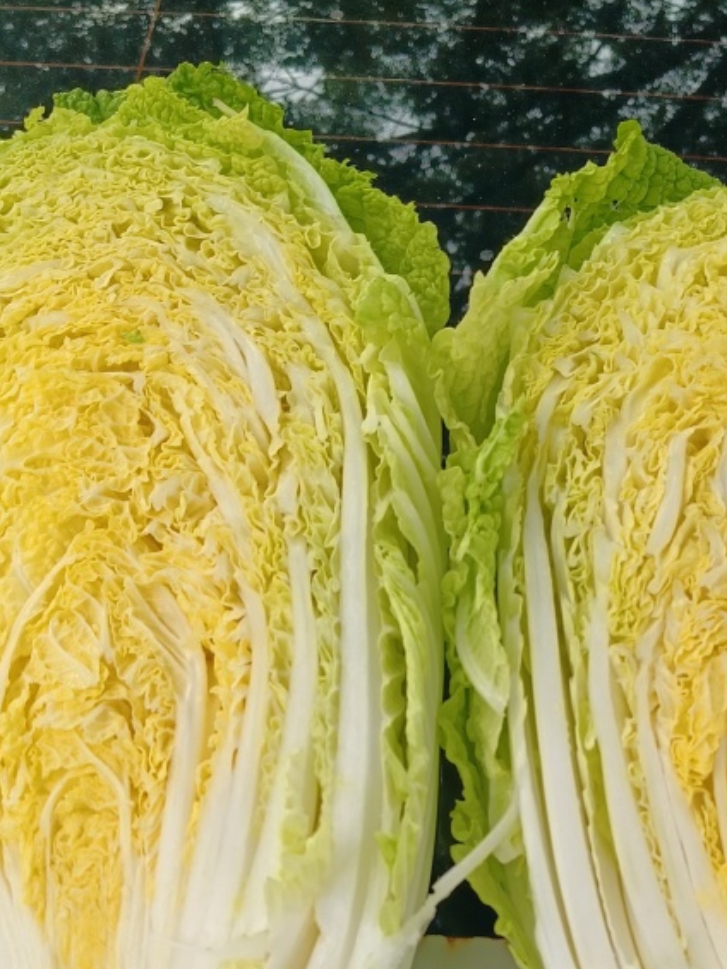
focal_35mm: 51
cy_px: 726
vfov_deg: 36.6
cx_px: 480
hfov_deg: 28.4
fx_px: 1428
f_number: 1.9
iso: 100
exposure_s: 1/169
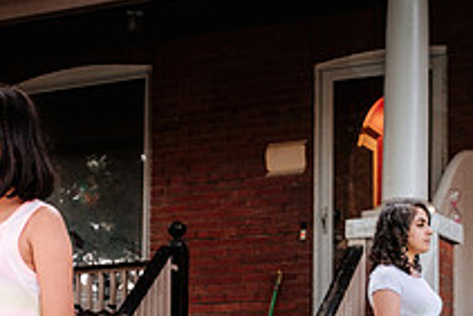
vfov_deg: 13.0
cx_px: 147
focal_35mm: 102
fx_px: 1341
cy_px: 407
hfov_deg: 19.9
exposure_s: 1/200
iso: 800
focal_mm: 24
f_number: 4
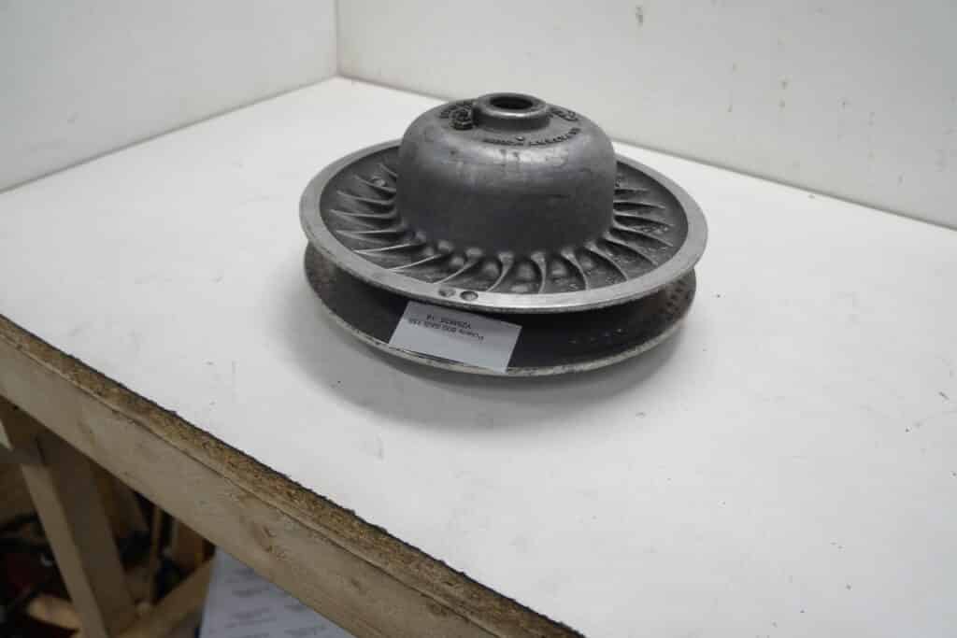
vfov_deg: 47.9
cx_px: 478
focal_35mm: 27
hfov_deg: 67.4
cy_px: 319
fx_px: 718
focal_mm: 18
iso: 125
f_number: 3.5
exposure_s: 1/60
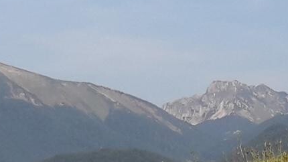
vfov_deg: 17.1
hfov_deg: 29.9
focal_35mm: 70
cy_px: 130
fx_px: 535
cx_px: 98
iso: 40
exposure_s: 1/1754
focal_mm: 3.6
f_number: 1.9
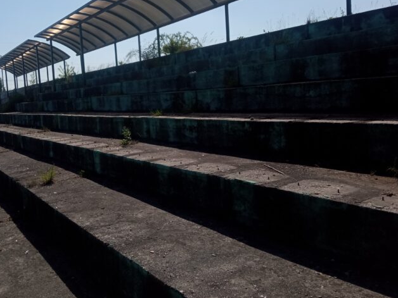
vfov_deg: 42.7
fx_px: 379
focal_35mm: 33
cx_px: 157
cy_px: 118
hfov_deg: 54.9
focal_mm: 3.79
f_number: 2.2
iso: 116
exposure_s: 1/2262
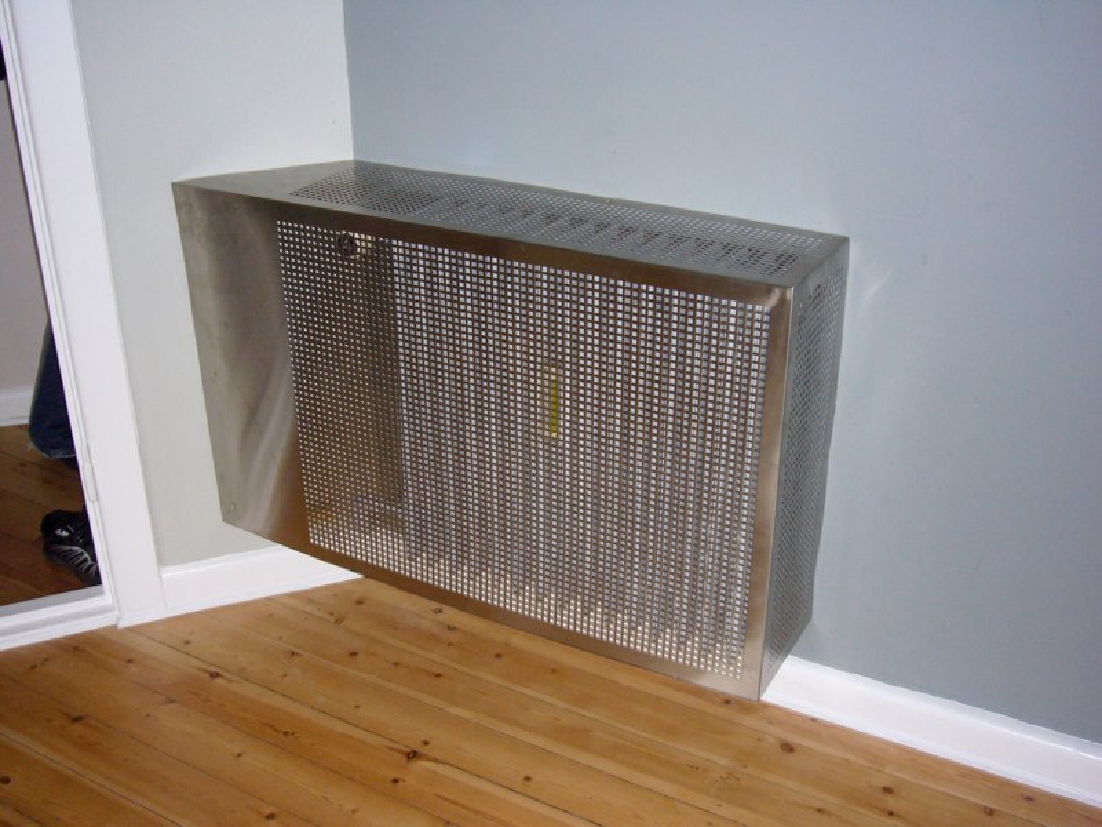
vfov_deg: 36.8
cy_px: 414
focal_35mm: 39
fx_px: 1242
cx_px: 551
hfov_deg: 47.9
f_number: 3.2
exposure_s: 1/30
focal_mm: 6.4
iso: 160
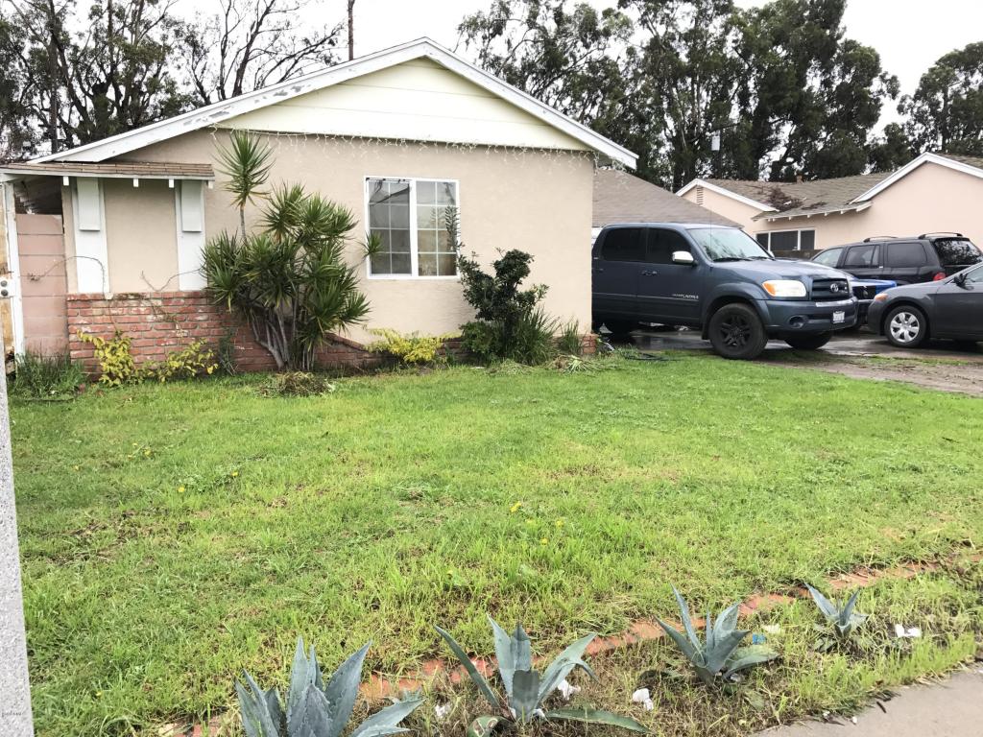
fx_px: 795
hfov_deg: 63.4
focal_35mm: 28
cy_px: 368
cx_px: 492
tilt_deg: -5.3
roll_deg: +0.7
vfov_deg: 49.7
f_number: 1.8
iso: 32
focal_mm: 3.99
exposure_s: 1/120
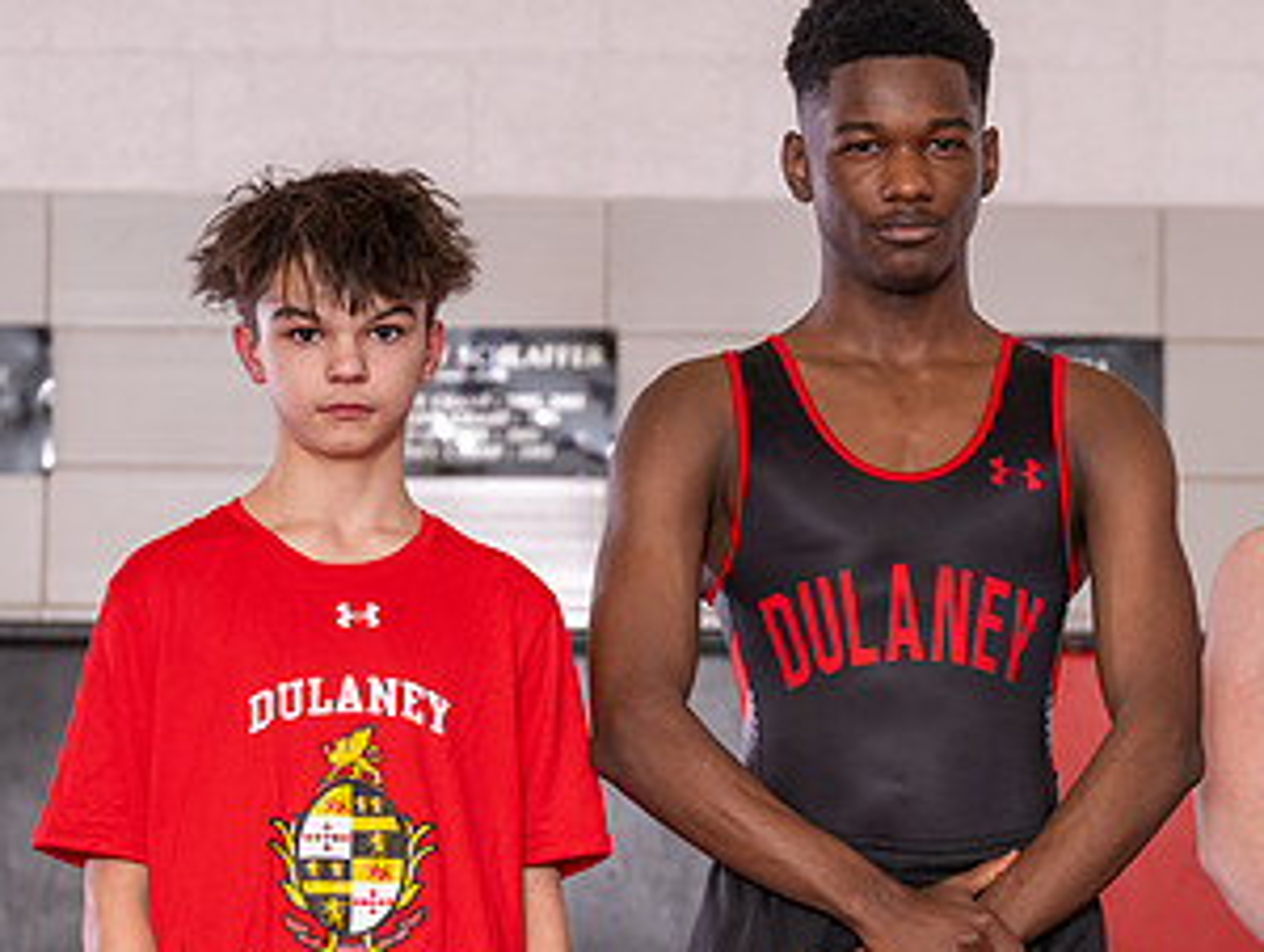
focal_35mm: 200
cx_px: 1020
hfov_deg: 9.8
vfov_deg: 7.4
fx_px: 7315
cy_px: 831
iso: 125
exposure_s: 1/160
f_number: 2.8
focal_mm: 70
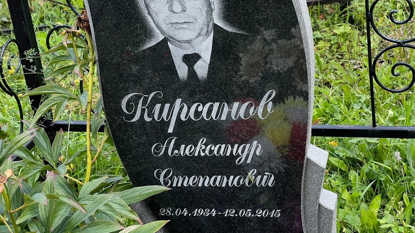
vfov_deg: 14.2
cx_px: 210
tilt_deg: -21.1
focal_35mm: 85
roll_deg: +9.9
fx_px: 935
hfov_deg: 25.0
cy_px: 97
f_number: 2.8
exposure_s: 1/132
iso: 32
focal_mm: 9
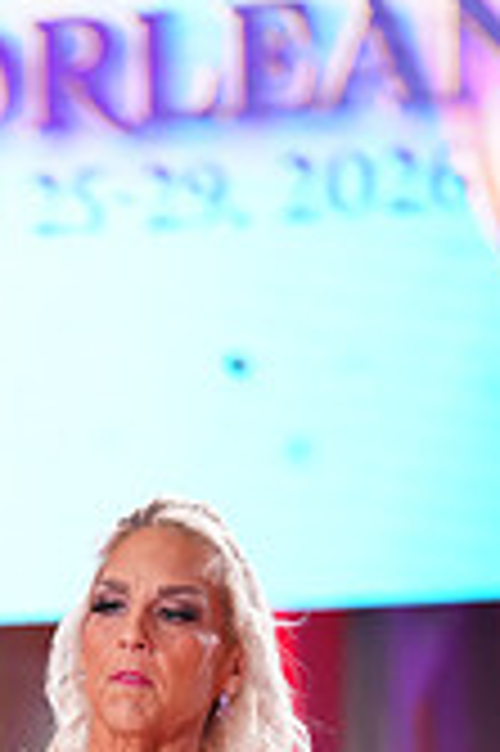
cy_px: 1301
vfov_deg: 3.4
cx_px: -295
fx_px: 12546
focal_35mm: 601
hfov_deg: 2.3
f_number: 2.8
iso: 2000
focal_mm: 173
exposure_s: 1/500
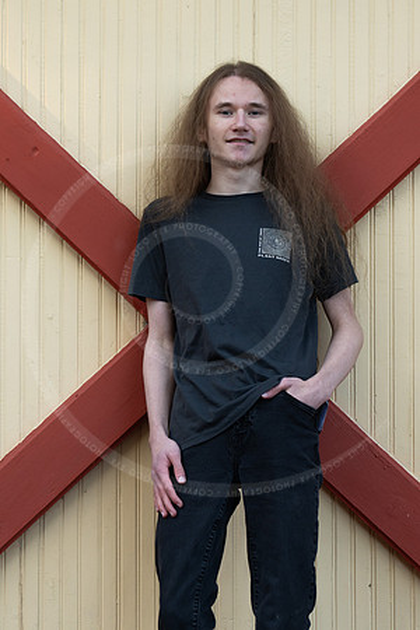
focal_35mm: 133
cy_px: 315
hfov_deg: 10.3
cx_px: 210
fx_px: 2327
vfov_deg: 15.4
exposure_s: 1/320
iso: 500
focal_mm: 89
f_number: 3.2
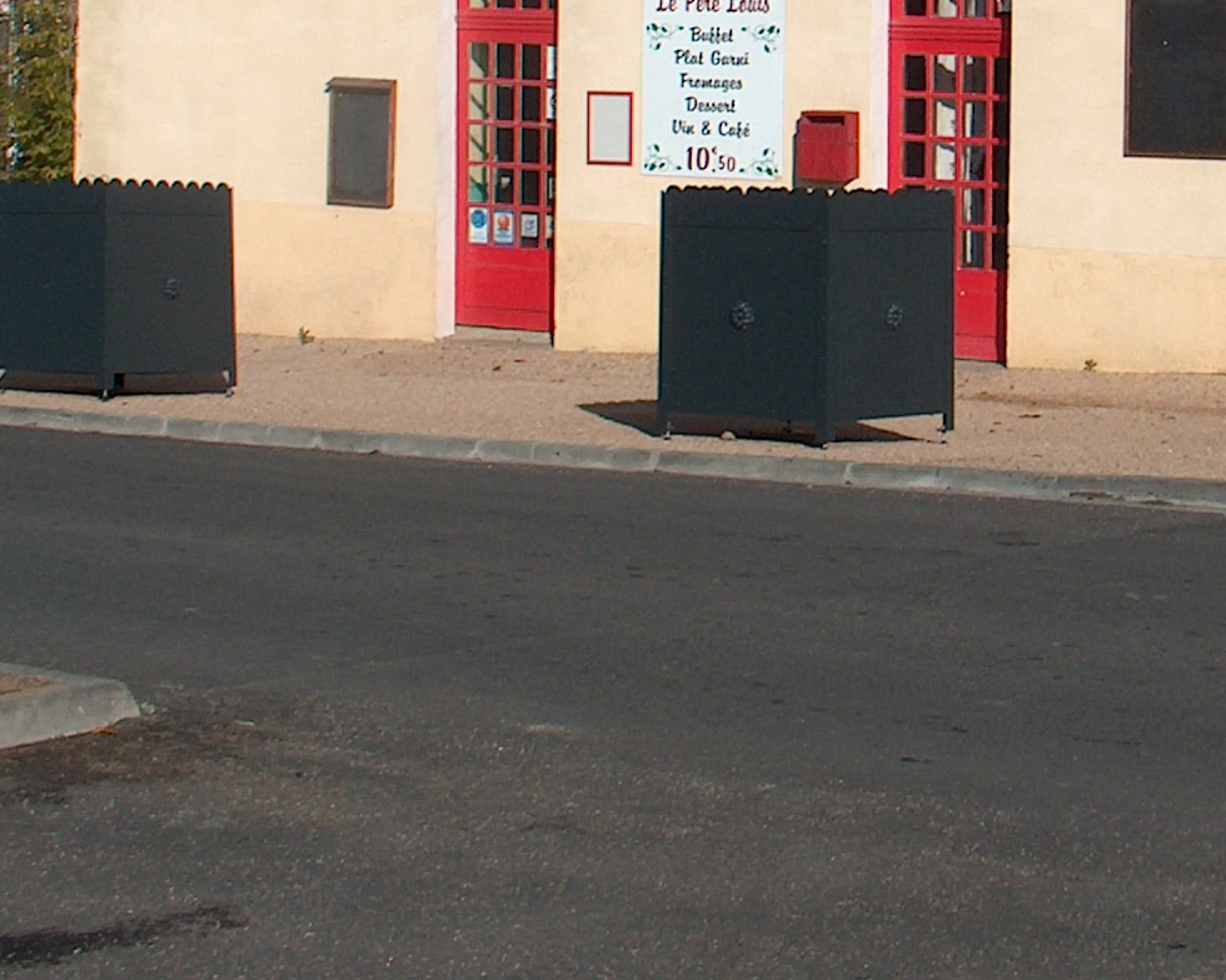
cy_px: -22
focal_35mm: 96
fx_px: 3483
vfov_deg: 15.7
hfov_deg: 19.8
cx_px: 926
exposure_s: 1/448
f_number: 8
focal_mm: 7.6
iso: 100
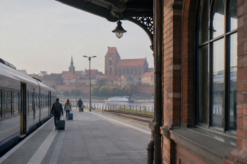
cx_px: 124
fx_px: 240
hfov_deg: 54.5
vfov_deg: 37.8
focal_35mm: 35
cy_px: 82
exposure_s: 1/400
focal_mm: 35
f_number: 8
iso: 400
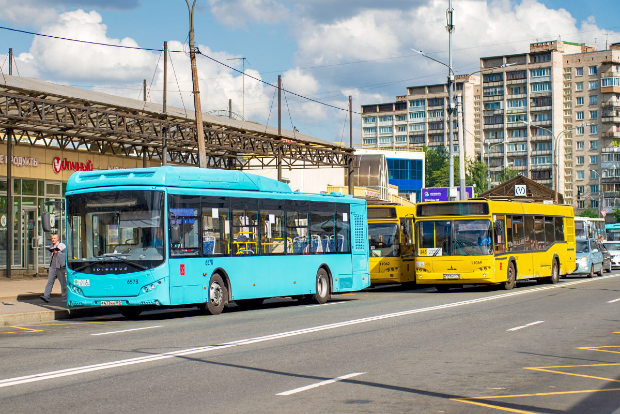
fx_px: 1378
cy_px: 207
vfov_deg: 17.1
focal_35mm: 80
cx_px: 310
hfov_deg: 25.4
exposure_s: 1/2000
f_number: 4.5
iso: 200
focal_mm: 80
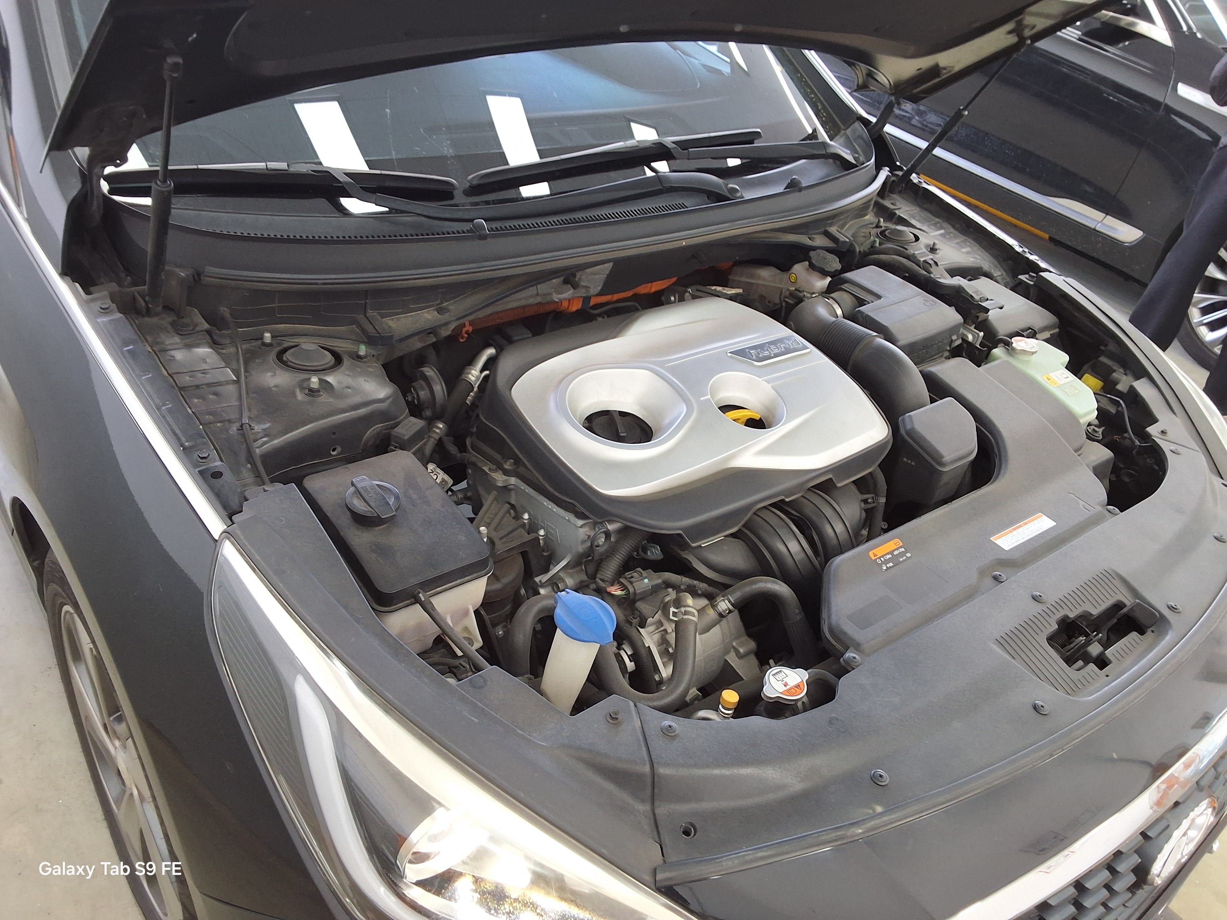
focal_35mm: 28
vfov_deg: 49.7
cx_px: 614
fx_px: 992
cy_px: 460
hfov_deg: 63.4
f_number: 1.9
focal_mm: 2.91
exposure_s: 1/40
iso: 50
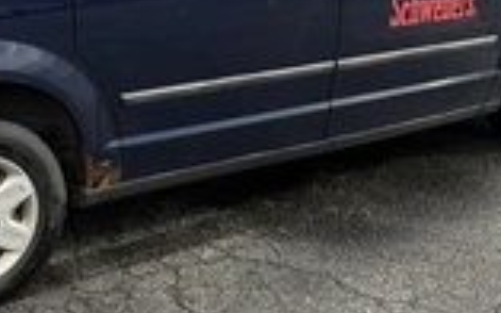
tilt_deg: -16.3
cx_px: 89
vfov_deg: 19.9
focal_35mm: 65
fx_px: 887
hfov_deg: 30.6
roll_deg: -1.3
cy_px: 96
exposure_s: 1/1075
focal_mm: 6.76
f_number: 1.78
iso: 100
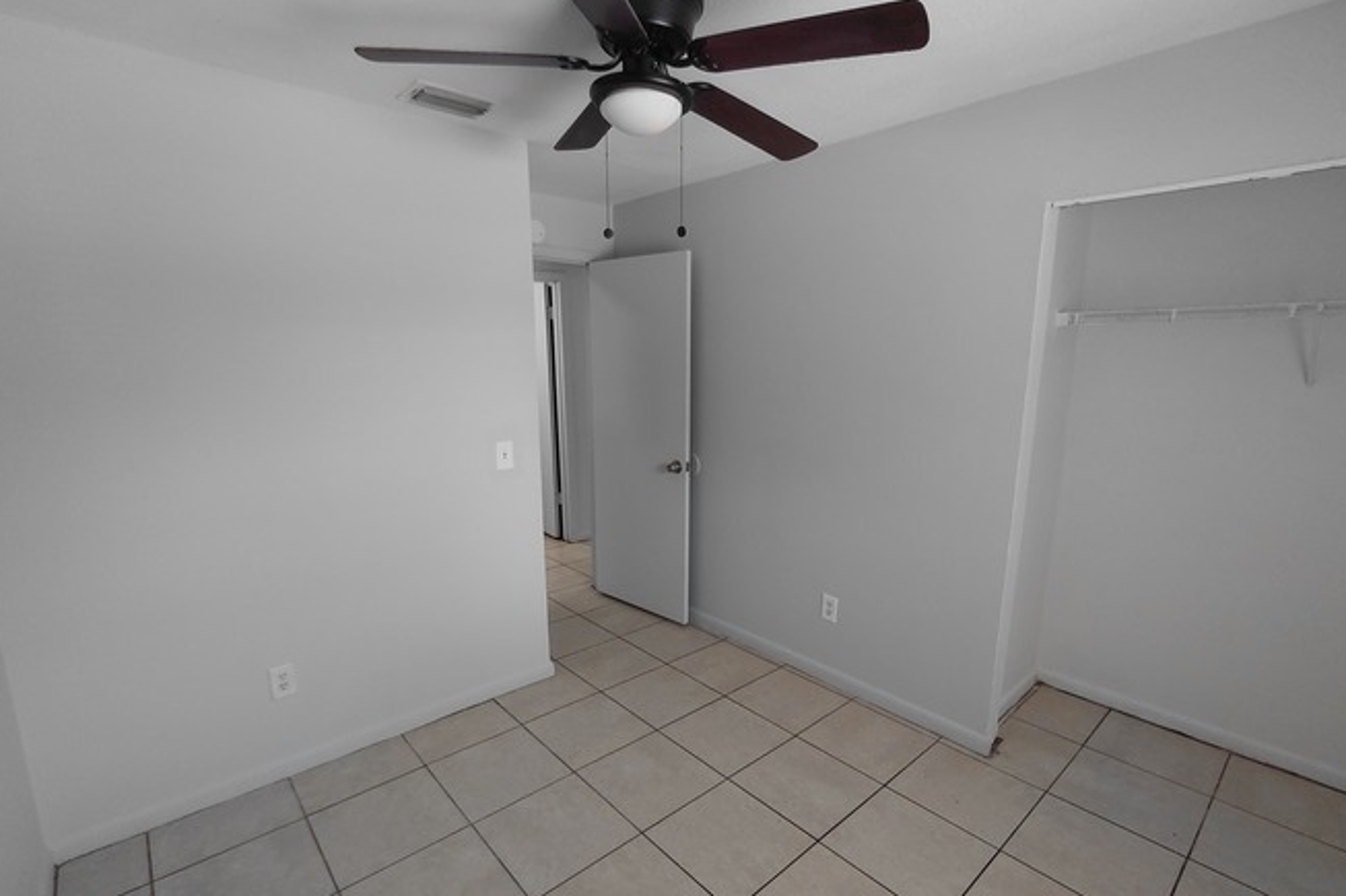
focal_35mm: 17
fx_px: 635
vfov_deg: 70.4
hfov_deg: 93.3
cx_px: 673
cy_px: 472
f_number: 2.2
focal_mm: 1.64
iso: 50
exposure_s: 1/60
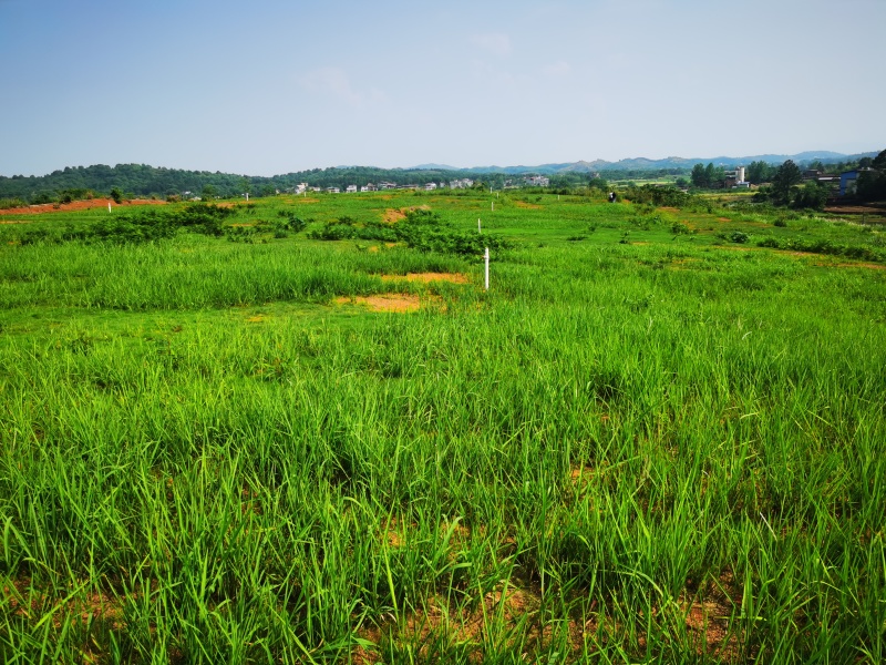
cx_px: 443
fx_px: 691
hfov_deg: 65.3
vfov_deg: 51.4
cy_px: 332
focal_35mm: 27
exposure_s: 1/3012
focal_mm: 5.56
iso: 50
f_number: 1.6
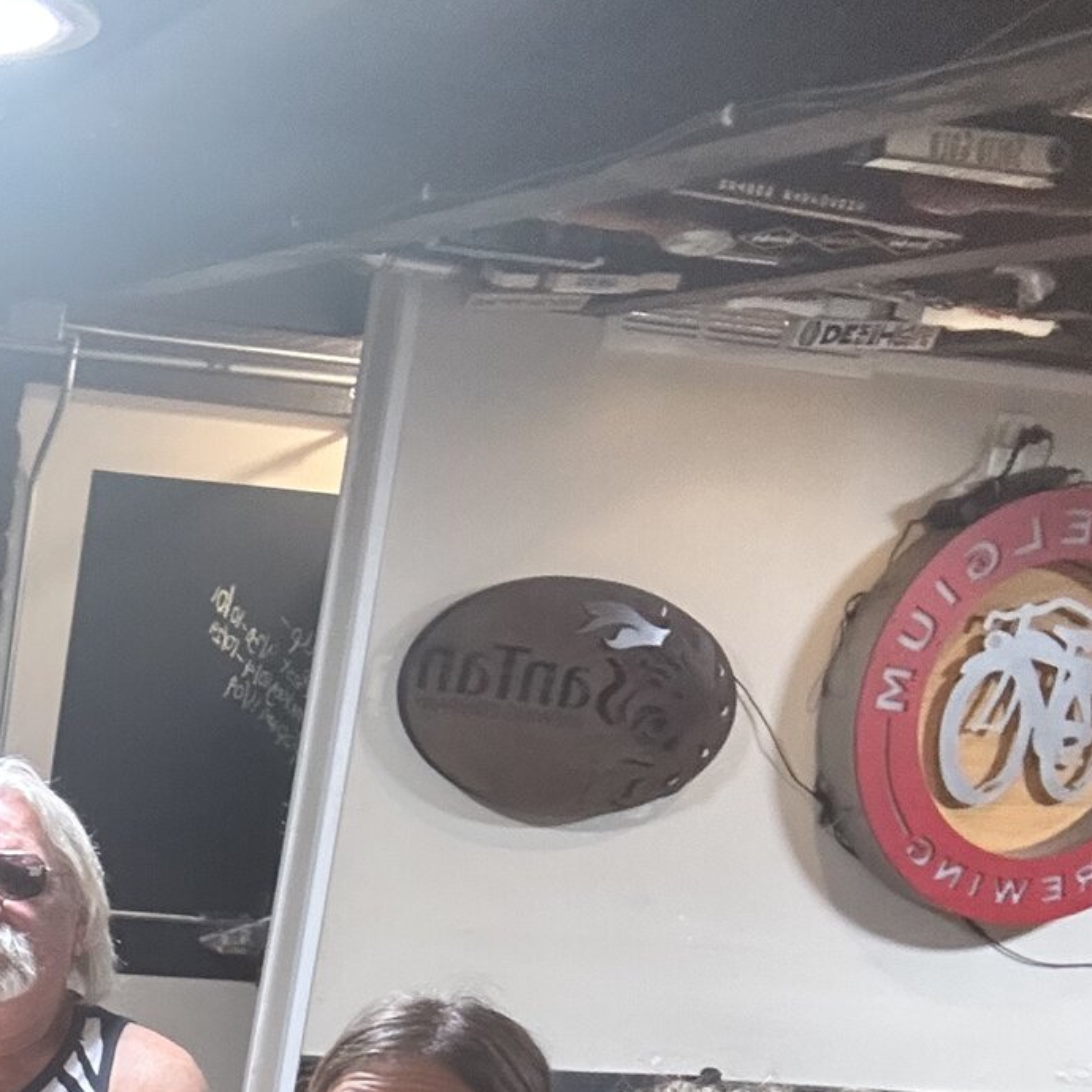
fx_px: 2106
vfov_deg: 27.2
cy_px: 1128
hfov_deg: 25.9
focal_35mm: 59
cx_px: -235
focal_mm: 2.69
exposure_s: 1/40
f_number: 1.9
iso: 250
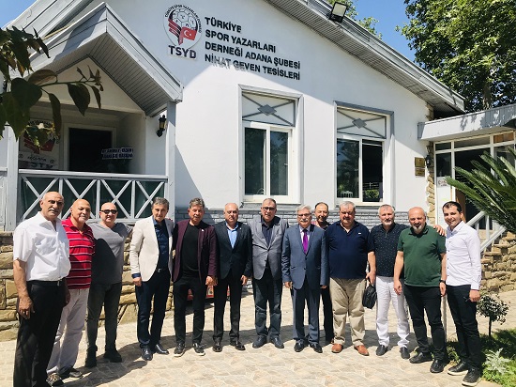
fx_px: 417
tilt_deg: +5.1
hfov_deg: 63.5
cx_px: 258
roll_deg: +0.0
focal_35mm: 28
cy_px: 194
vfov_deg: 49.7
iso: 20
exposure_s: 1/2907
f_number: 1.8
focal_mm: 3.99
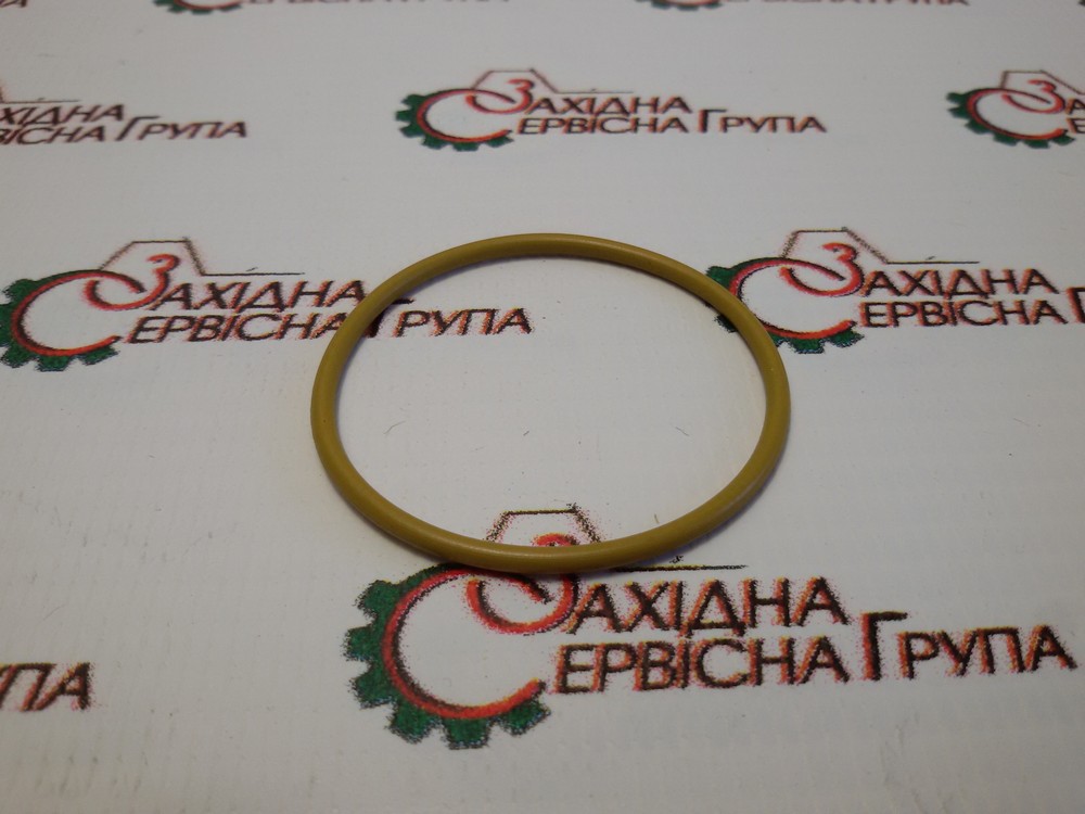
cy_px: 407
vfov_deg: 45.4
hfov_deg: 58.4
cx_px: 542
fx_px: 972
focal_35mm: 31
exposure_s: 1/100
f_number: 2.4
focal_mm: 2.93
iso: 40
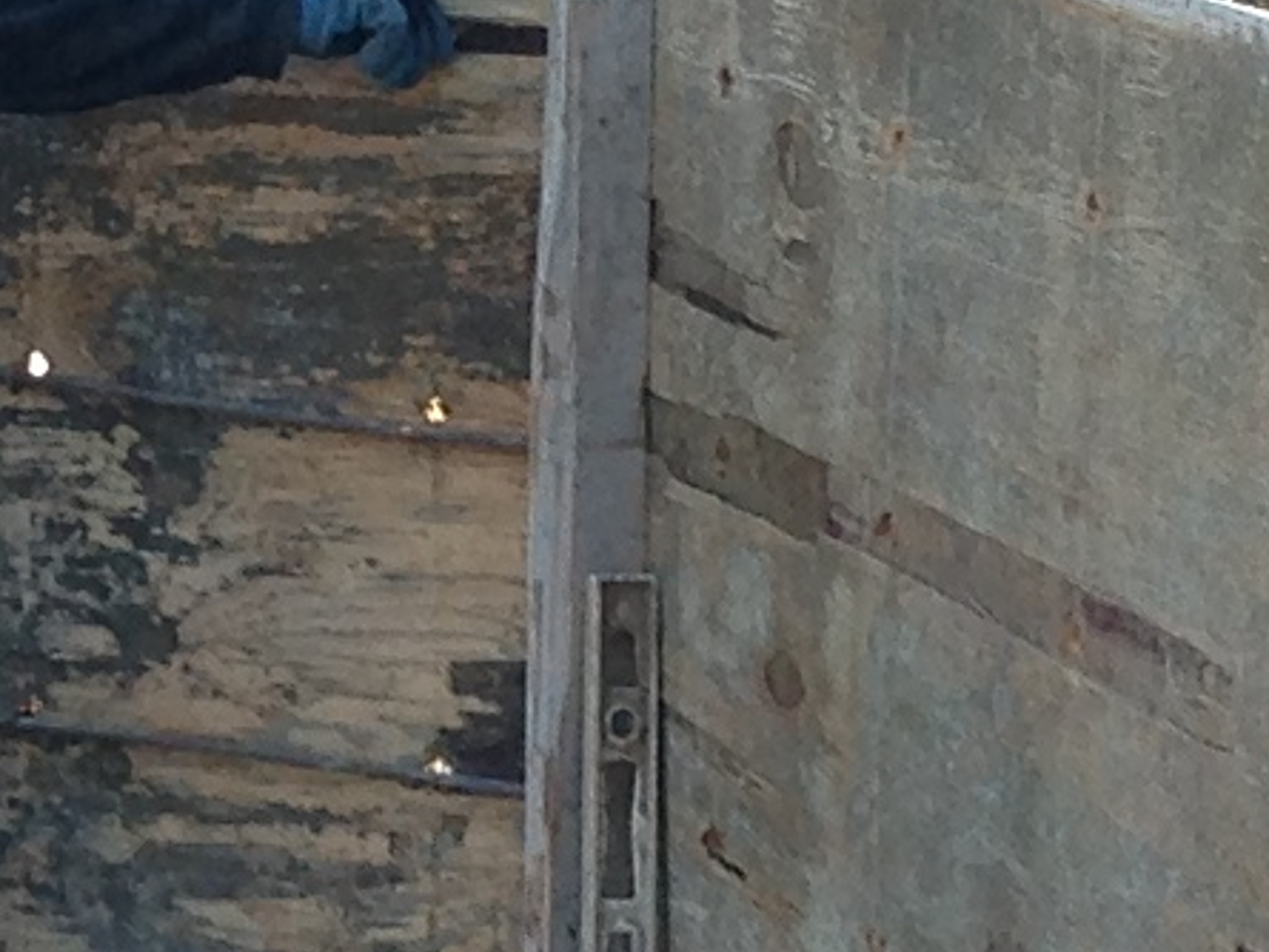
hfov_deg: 8.1
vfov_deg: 6.1
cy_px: 331
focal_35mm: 242
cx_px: -345
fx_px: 8874
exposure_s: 1/181
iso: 50
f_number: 2.4
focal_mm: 4.13
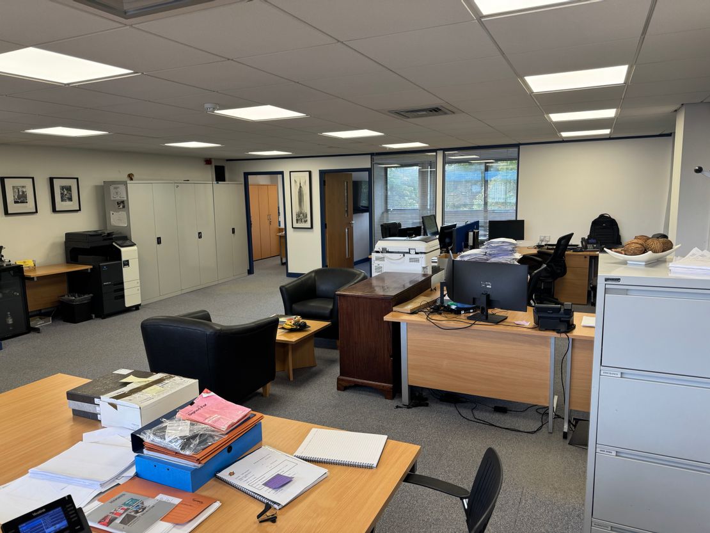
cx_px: 355
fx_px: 492
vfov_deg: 56.8
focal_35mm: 24
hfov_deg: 71.6
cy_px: 266
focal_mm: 6.76
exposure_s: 1/100
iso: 80
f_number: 1.78
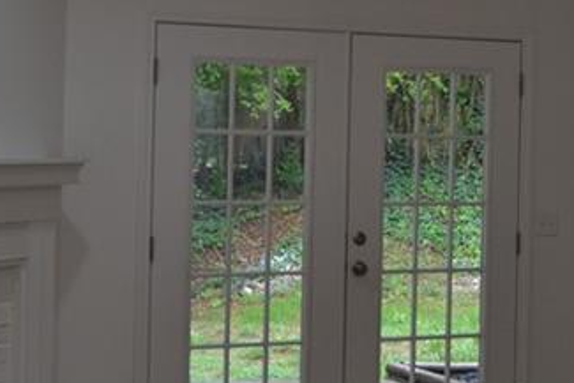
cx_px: 486
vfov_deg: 16.0
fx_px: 1356
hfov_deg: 23.4
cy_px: 90
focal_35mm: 85
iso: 400
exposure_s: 1/80
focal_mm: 18
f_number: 4.5
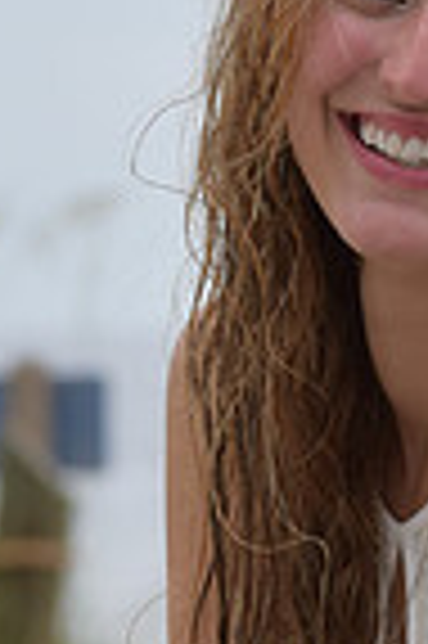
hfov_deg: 1.7
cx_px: 300
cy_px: 392
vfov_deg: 2.5
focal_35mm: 824
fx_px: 14730
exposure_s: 1/250
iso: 200
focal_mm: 135
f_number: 8
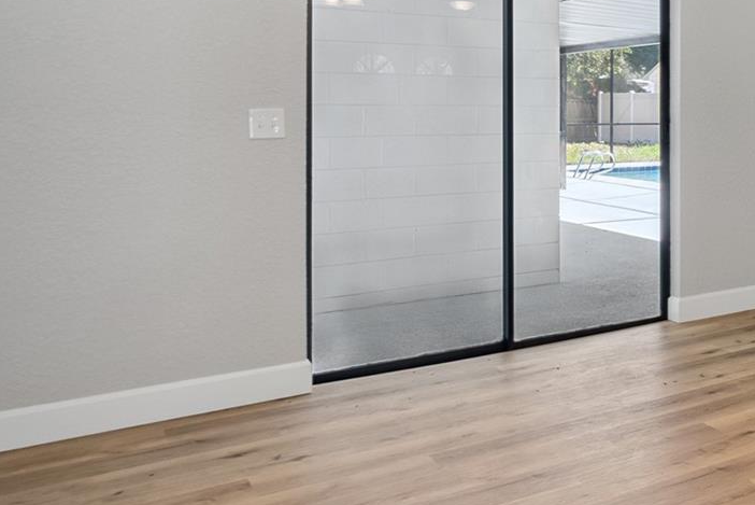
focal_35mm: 41
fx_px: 860
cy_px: 111
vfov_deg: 31.9
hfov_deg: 38.6
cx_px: 842
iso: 640
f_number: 9
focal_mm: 18
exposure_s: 1/50
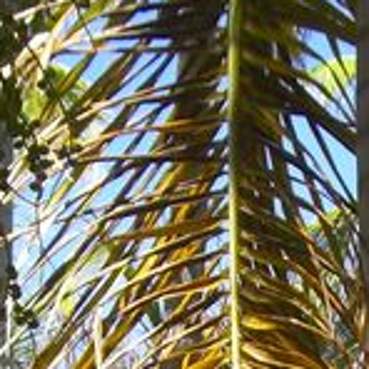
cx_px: 459
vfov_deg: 7.3
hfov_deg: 7.5
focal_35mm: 232
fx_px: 2798
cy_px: 688
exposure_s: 1/500
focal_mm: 6.2
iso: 64
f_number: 2.7
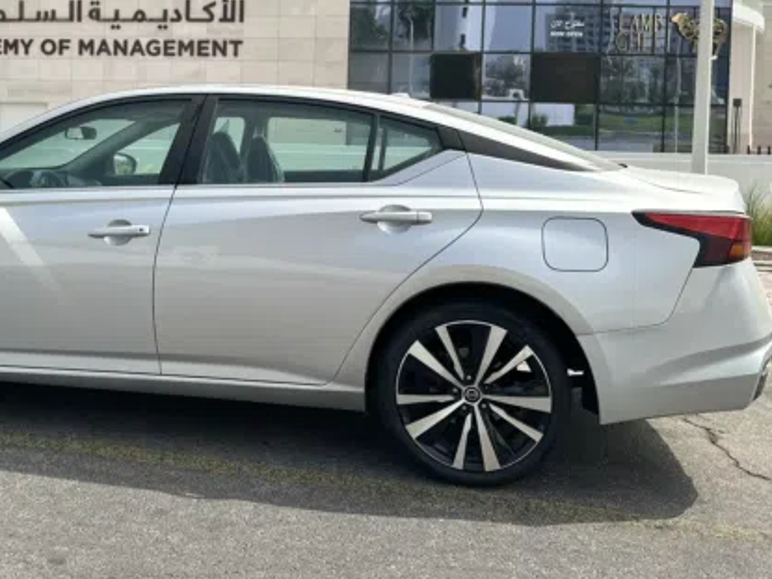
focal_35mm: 37
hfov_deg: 48.7
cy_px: 134
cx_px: 221
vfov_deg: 37.5
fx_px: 825
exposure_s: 1/4545
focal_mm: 6.86
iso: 80
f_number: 1.78
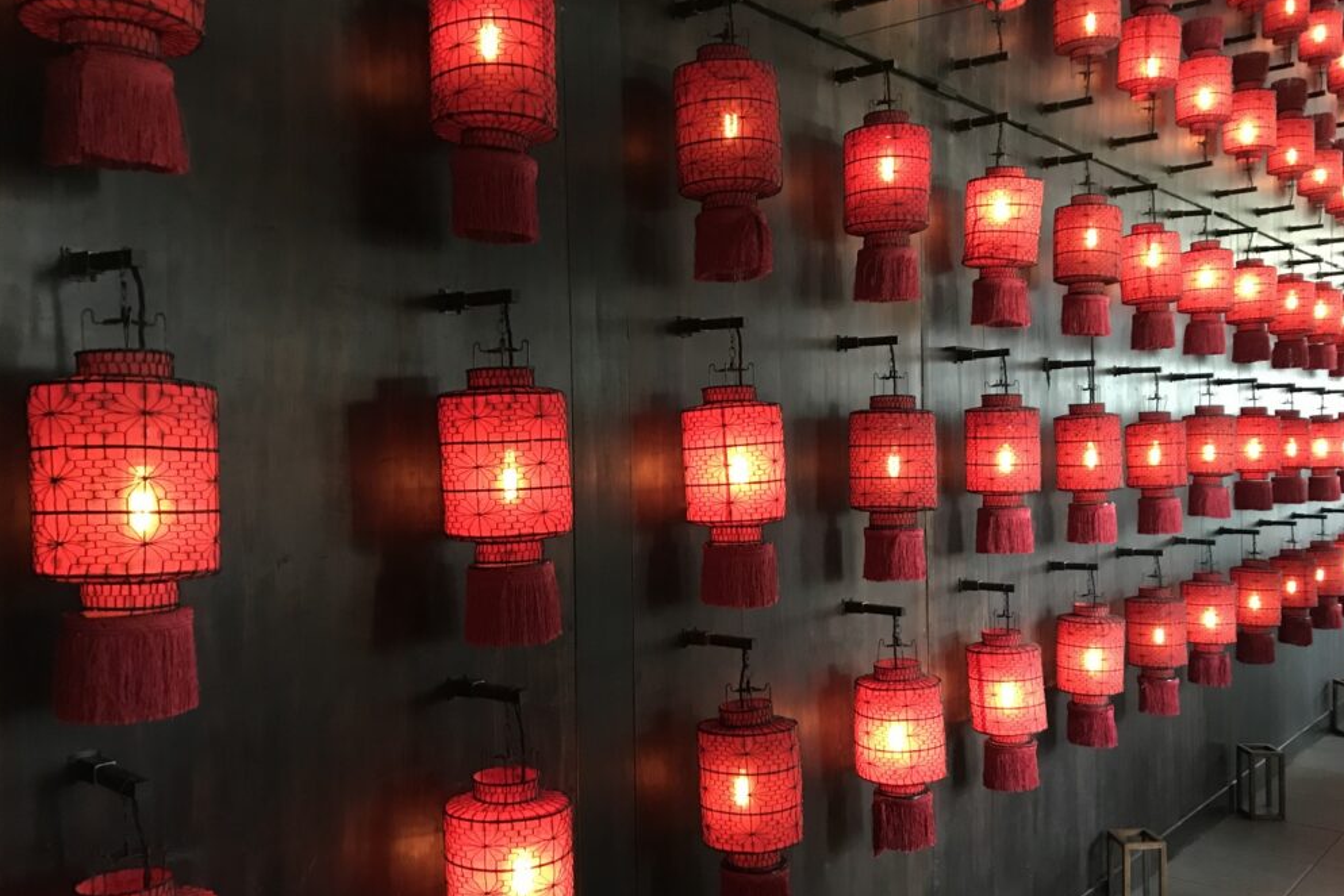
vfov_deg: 43.6
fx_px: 1120
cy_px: 489
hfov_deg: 61.9
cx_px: 686
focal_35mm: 30
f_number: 1.8
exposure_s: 1/9
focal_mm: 3.99
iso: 100
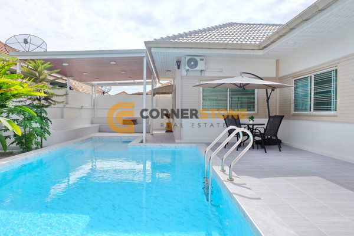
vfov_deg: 53.1
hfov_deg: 73.7
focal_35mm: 24
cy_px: 118
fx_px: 236
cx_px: 177
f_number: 10
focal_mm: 16
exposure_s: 1/400
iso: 200
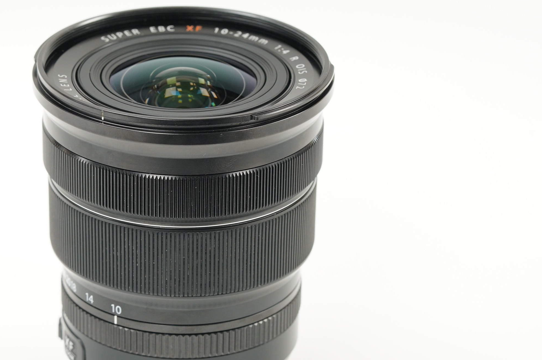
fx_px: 2061
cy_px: 215
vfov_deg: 10.0
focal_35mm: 137
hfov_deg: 15.0
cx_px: 182
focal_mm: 90
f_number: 10
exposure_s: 1/10
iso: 1000
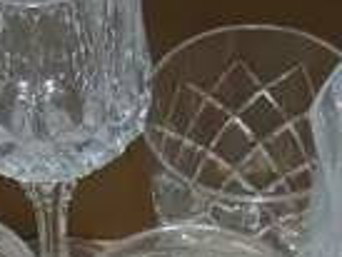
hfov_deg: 9.4
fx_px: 2067
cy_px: 513
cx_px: 102
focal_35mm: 209
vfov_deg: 6.9
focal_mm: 14
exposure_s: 1/125
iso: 200
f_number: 3.5
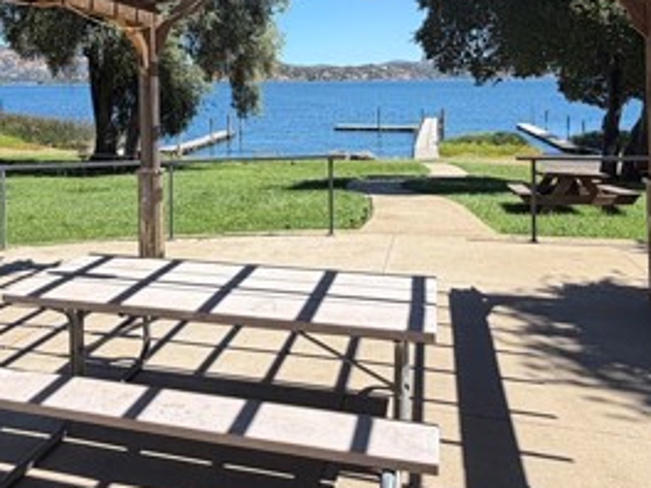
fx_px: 639
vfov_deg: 39.8
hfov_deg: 53.5
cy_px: 86
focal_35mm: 34
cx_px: 252
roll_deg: +1.1
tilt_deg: -0.8
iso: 32
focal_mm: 2.22
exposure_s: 1/770
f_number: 2.2
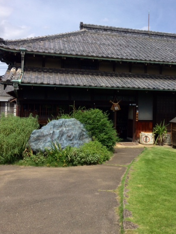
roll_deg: +0.0
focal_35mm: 35
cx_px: 104
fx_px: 237
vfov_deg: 52.5
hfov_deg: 40.6
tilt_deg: +3.1
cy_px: 103
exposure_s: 1/2564
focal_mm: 4.15
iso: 32
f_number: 2.2
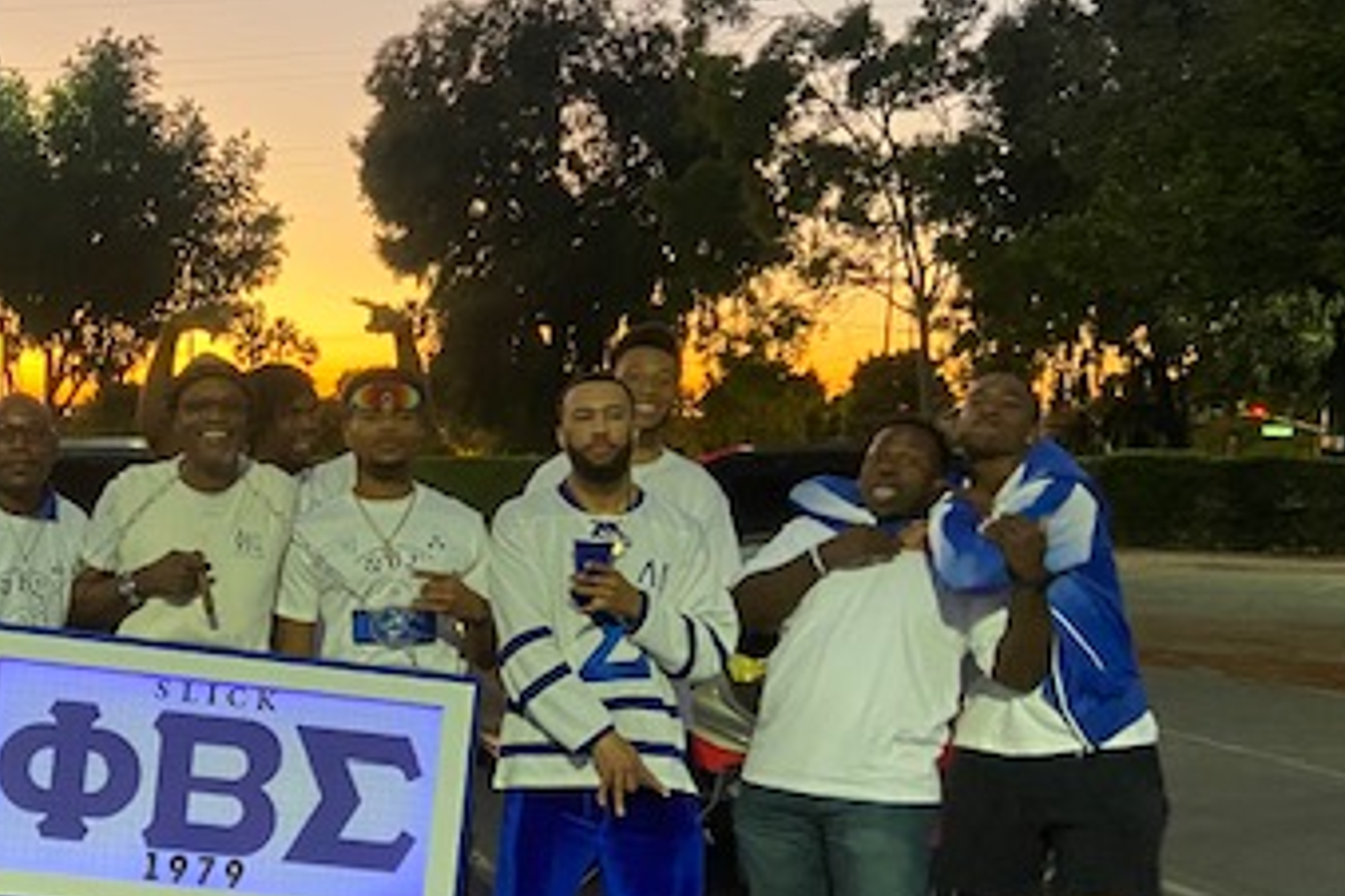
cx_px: 131
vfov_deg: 26.3
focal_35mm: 51
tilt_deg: -6.6
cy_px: 603
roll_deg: -1.3
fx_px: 1905
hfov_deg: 36.4
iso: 500
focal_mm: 4.25
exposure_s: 1/40
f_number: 1.8
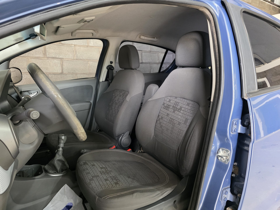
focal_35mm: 23
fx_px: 186
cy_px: 105
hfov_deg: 73.9
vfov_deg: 58.9
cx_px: 140
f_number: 1.7
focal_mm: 6.3
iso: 1000
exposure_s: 1/100
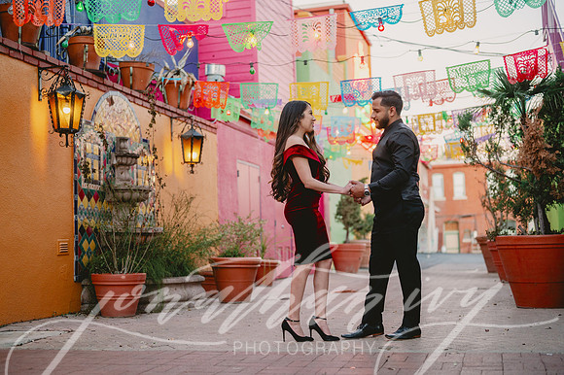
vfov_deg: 27.0
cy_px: 188
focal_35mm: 50
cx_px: 282
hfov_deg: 39.6
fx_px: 783
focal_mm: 50
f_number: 2
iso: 640
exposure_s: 1/320
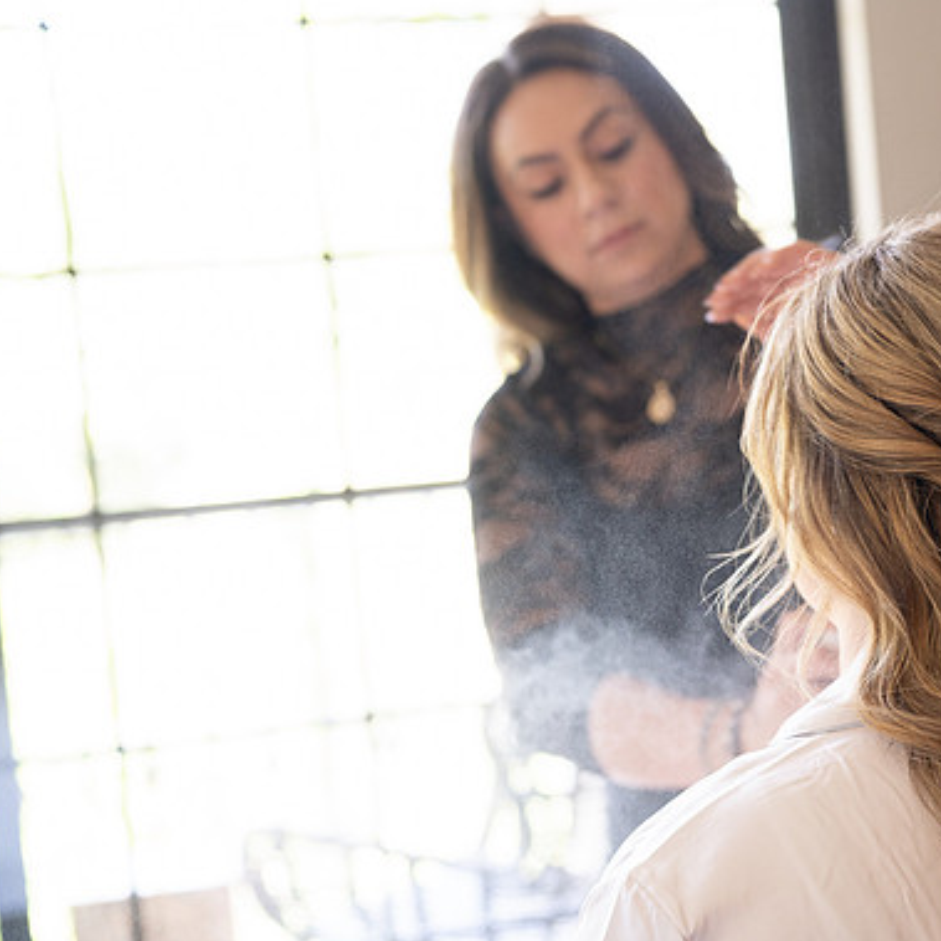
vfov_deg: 26.5
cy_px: 473
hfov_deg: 26.2
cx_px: 683
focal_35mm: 65
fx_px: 1999
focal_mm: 50
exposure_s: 1/80
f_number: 2.5
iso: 800
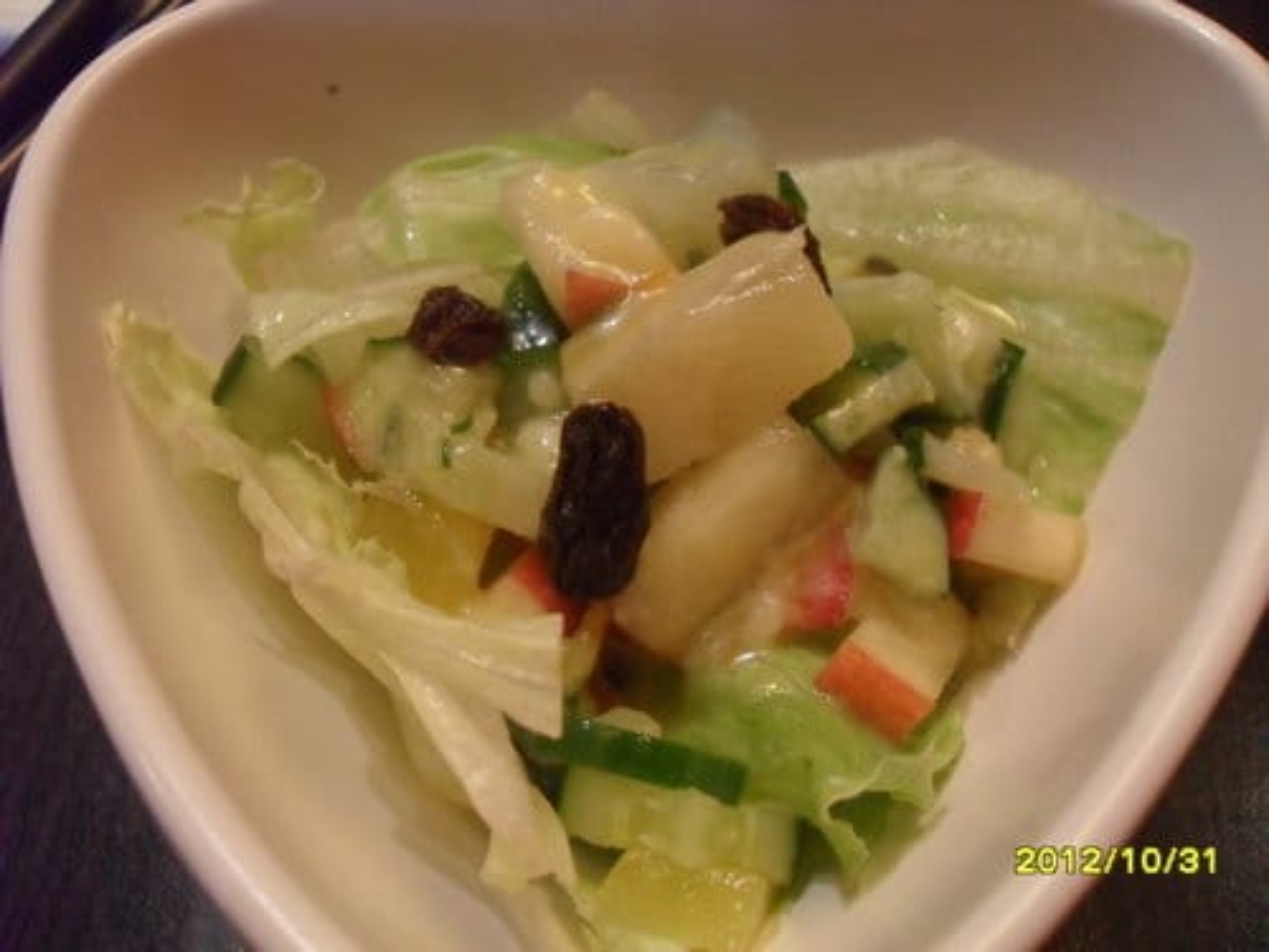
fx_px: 1283
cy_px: 476
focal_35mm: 35
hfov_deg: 52.6
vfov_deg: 40.7
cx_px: 634
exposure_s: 1/30
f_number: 2.8
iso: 400
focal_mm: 6.2
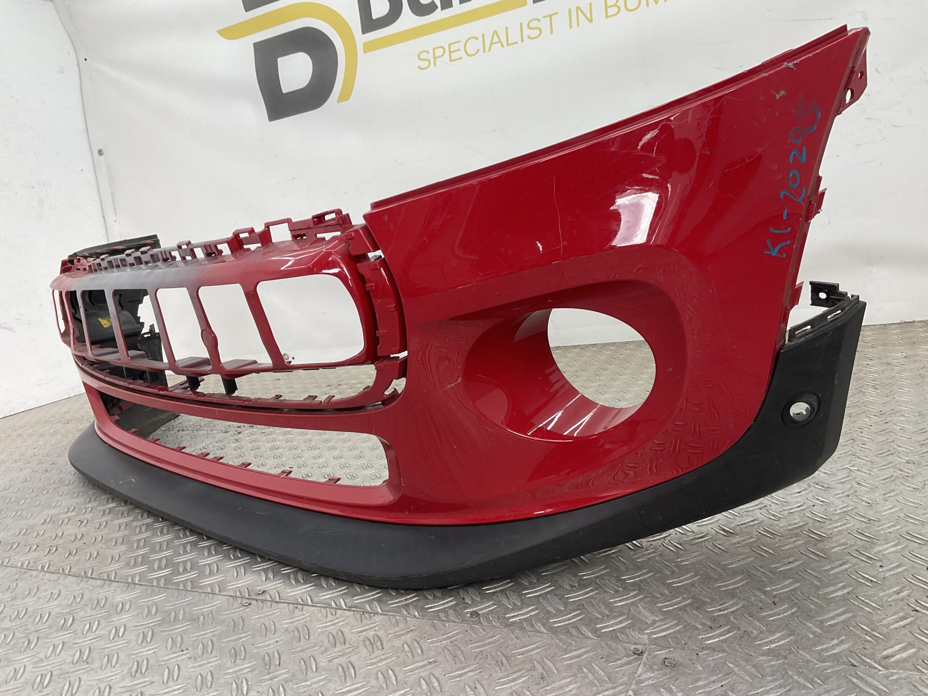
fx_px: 777
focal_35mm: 29
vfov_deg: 48.2
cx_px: 464
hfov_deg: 61.7
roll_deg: +8.0
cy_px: 348
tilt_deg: -12.1
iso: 25
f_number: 1.8
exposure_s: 1/120
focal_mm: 3
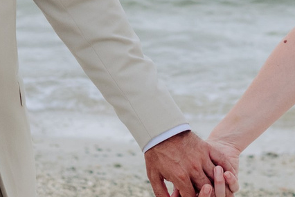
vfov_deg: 6.4
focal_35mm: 212
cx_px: 174
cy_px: -81
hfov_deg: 9.7
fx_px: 1739
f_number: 2.5
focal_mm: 35
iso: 640
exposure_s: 1/500
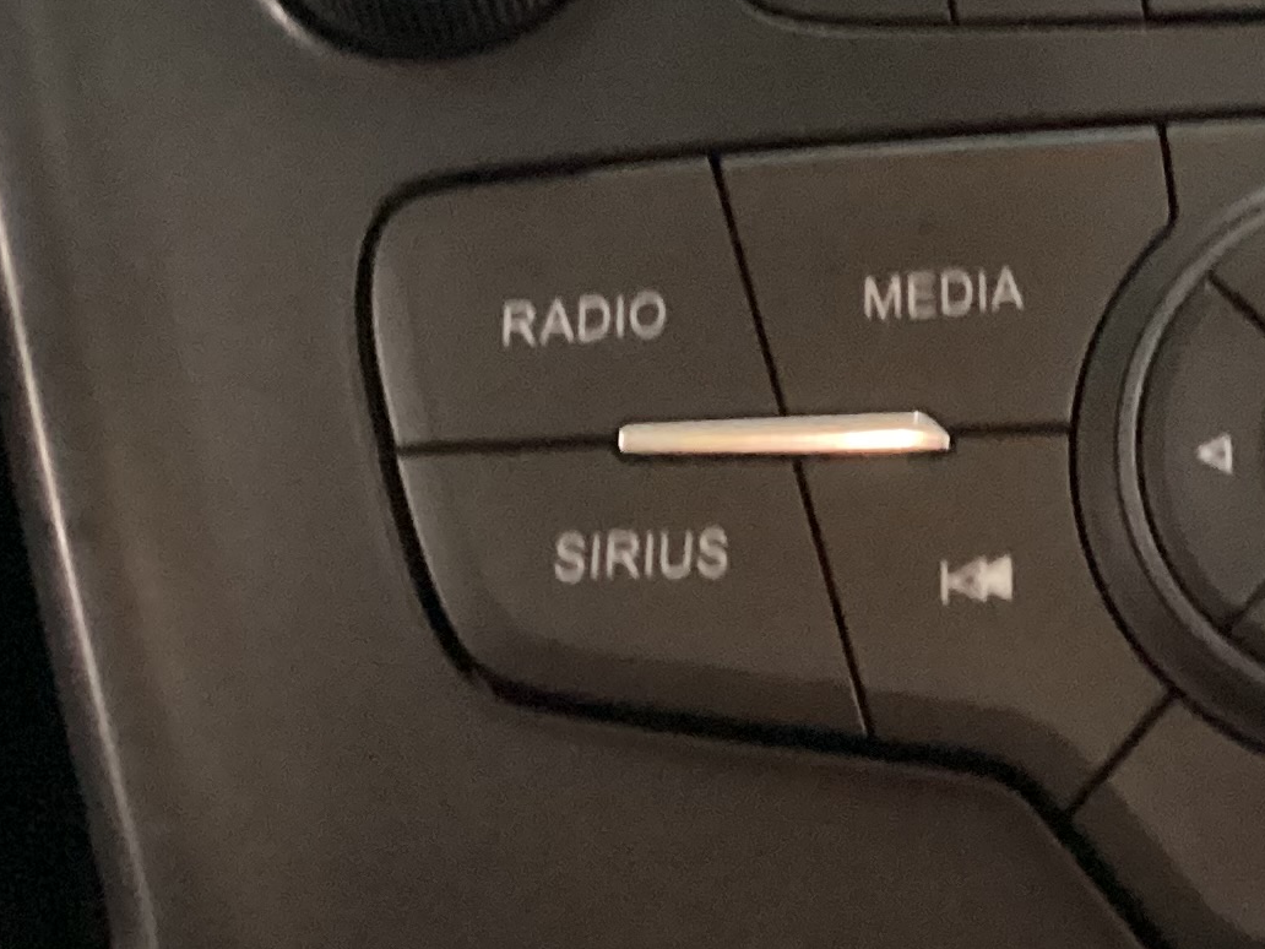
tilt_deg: -25.4
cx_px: 1399
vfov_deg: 14.5
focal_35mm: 98
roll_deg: -2.6
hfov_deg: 19.2
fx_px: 3581
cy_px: -265
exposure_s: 1/20
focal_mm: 3.3
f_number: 2.4
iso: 800
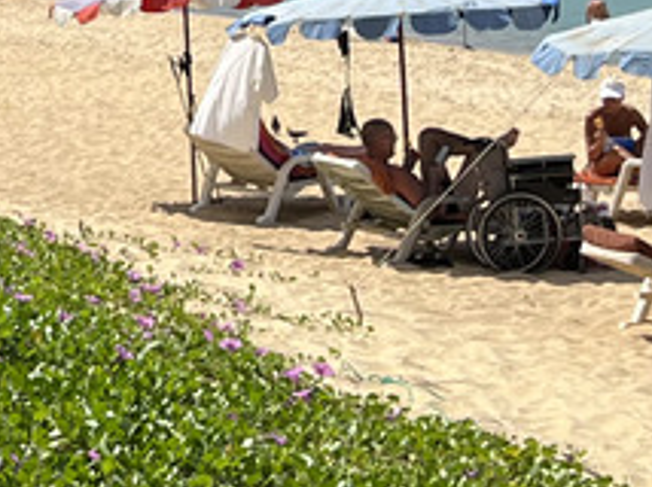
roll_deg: +1.0
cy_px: -207
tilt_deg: +1.2
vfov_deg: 9.9
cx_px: -165
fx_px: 2747
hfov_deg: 13.1
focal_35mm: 146
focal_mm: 5.7
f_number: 1.5
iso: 50
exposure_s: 1/8000
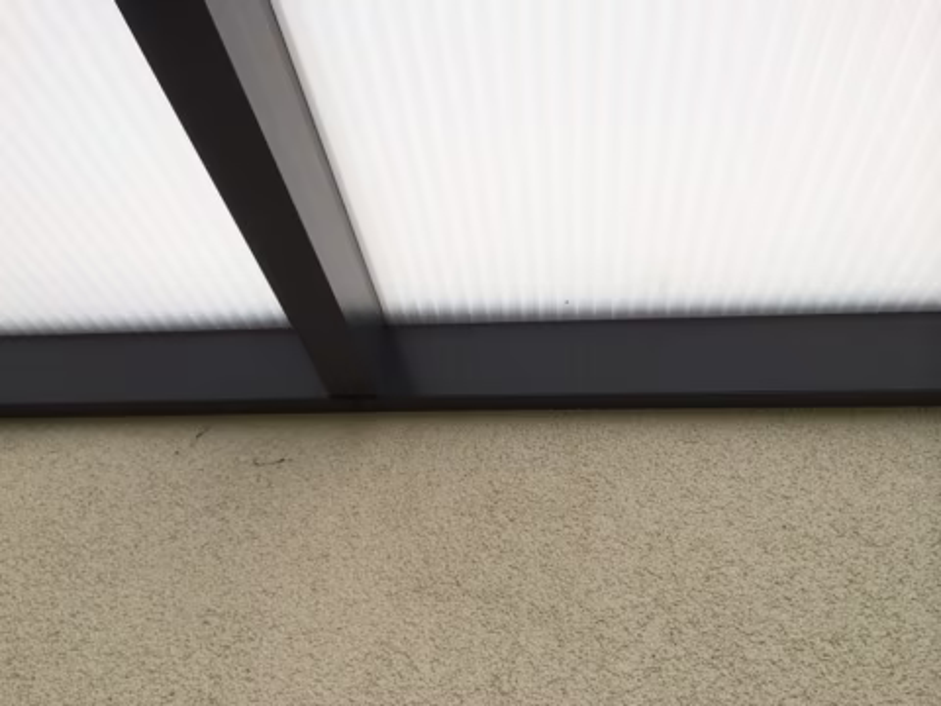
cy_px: 353
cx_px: 470
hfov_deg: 60.0
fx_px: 816
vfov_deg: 46.8
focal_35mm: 30
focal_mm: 4.12
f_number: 2.2
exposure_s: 1/1709
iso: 32
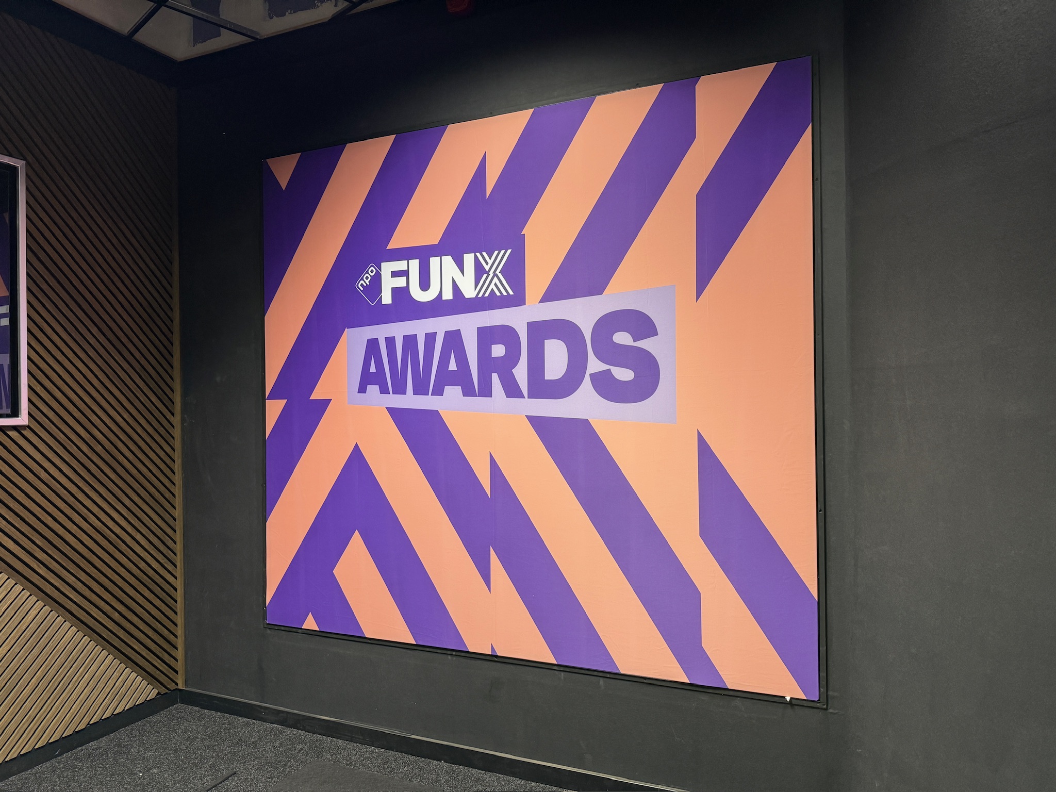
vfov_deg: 56.8
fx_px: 732
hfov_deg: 71.6
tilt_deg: +0.3
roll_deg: +0.7
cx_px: 528
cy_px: 396
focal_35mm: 24
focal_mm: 6.76
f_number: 1.78
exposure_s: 1/50
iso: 200
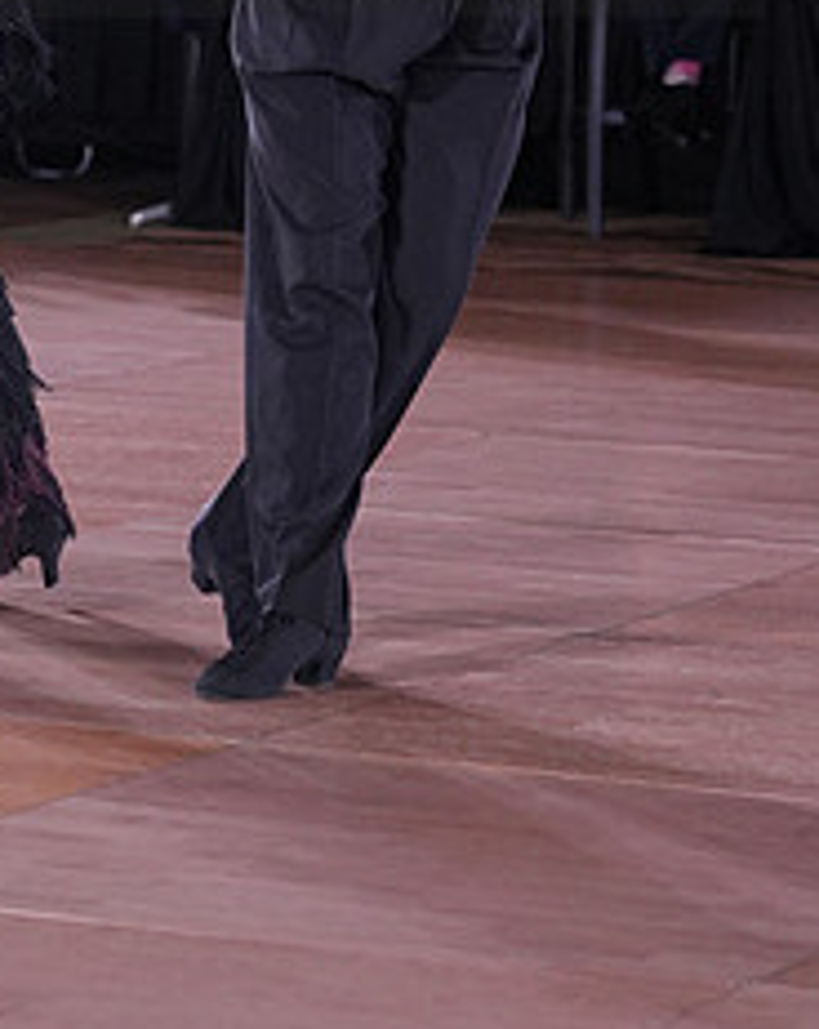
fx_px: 5954
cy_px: -129
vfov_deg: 9.8
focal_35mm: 196
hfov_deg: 7.9
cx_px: 154
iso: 1600
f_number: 4
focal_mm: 83
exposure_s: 1/400
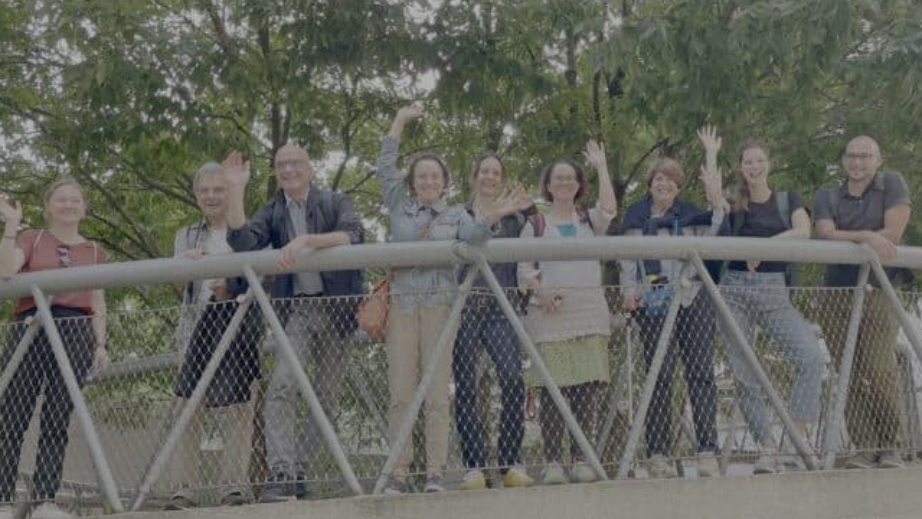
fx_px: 831
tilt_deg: +18.8
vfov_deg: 34.6
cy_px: 238
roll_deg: +0.7
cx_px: 504
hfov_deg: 57.9
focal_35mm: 34
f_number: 1.6
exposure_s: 1/121
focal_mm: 4.2
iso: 50
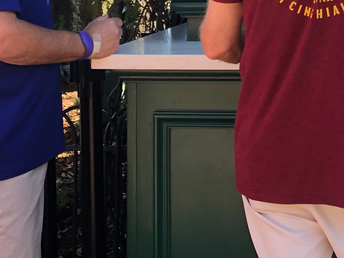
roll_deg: +1.8
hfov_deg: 19.4
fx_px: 944
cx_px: 417
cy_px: -167
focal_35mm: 95
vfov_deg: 14.2
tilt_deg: +5.0
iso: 20
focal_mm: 3.99
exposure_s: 1/142
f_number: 1.8
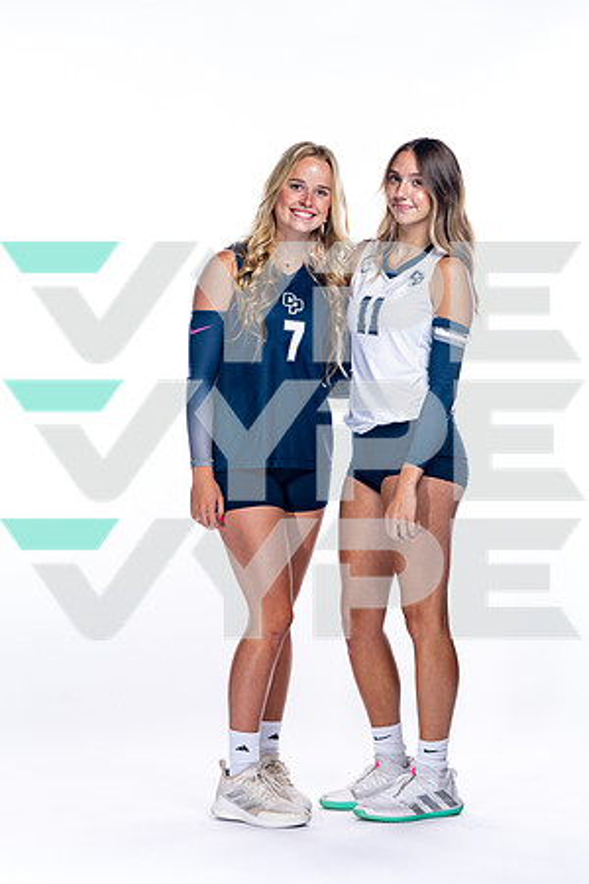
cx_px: 294
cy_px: 442
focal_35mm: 103
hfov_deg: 13.3
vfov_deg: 19.8
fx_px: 2528
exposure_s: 1/250
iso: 400
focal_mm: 103
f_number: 5.6
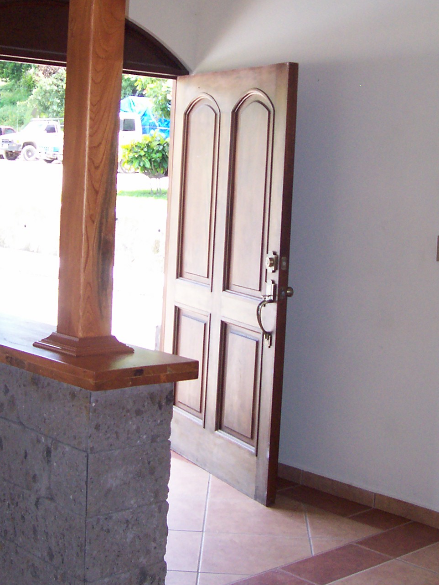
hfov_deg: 24.0
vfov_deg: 31.4
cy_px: 183
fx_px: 1031
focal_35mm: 61
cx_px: 183
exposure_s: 1/112
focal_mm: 5.6
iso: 140
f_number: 2.7
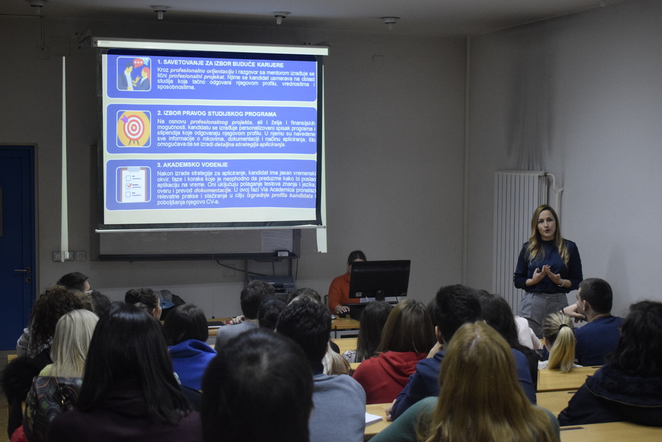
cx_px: 331
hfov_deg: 35.0
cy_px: 221
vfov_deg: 23.8
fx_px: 1048
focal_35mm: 57
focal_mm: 38
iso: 2500
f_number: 5
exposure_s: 1/100
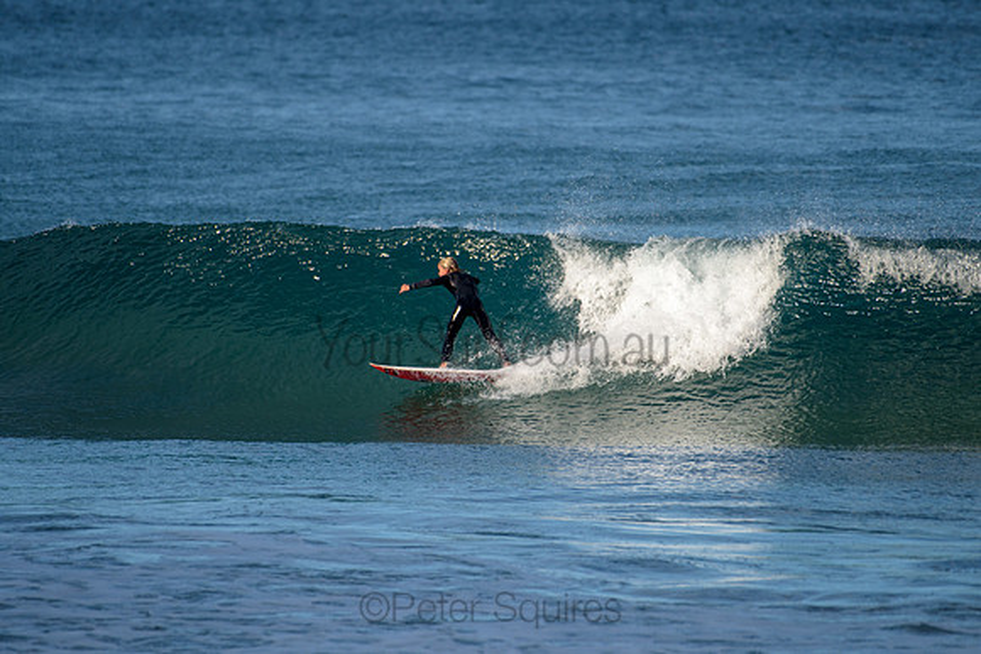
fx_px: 16715
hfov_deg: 3.4
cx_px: 504
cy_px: 318
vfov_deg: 2.2
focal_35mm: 613
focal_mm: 500
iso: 400
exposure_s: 1/2000
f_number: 5.6
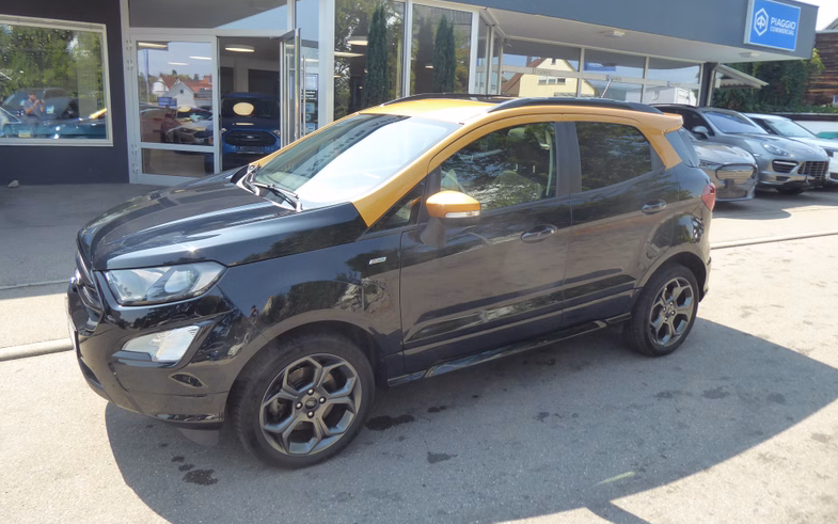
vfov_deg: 46.0
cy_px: 249
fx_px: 617
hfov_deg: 68.4
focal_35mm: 27
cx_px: 413
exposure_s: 1/200
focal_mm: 4.3
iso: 125
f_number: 3.3
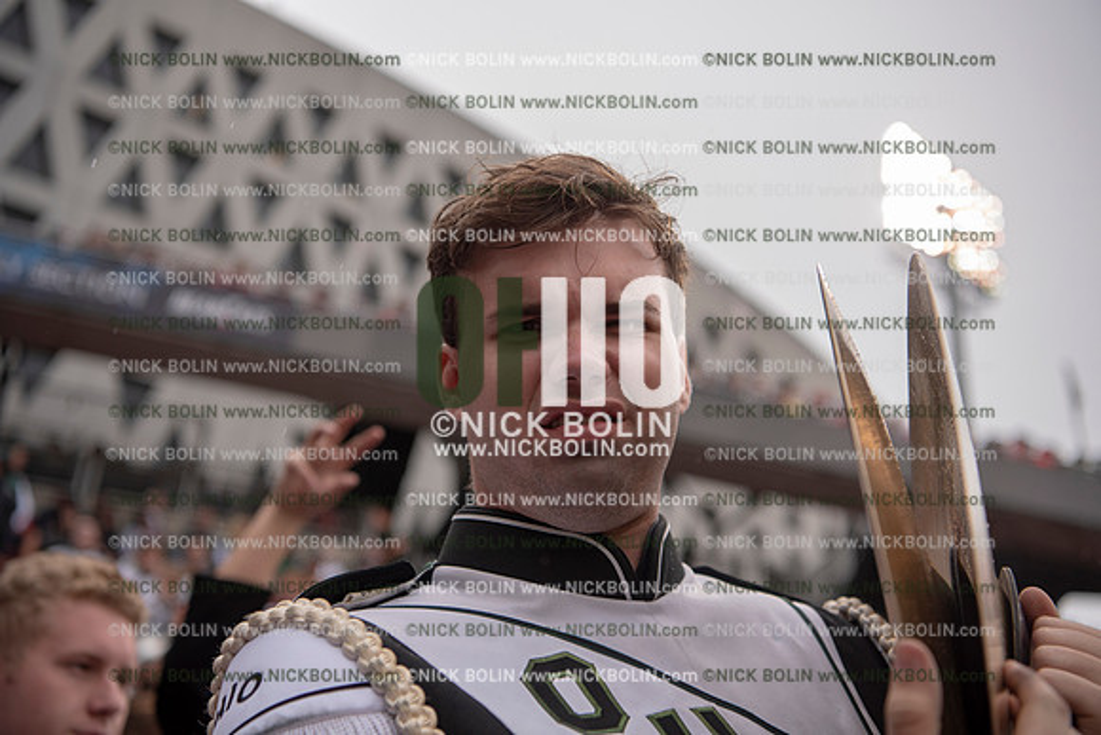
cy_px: 368
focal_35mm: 50
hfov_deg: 39.6
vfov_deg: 27.0
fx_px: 1529
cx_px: 550
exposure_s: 1/800
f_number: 3.5
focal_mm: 50
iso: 250
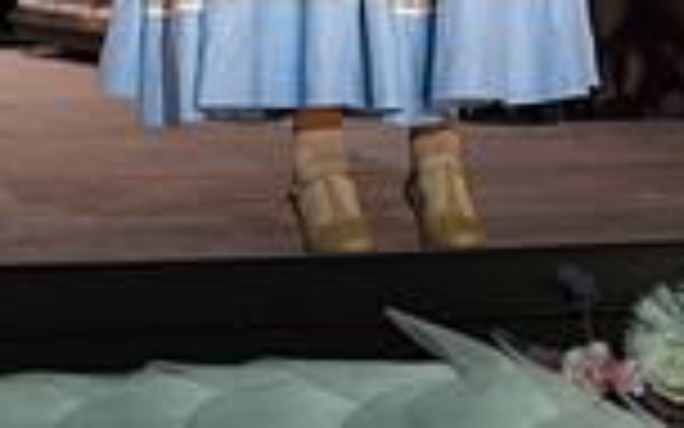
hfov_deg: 5.8
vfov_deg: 3.6
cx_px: 327
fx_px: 6748
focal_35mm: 362
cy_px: -536
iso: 640
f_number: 2.8
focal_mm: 80
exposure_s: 1/800
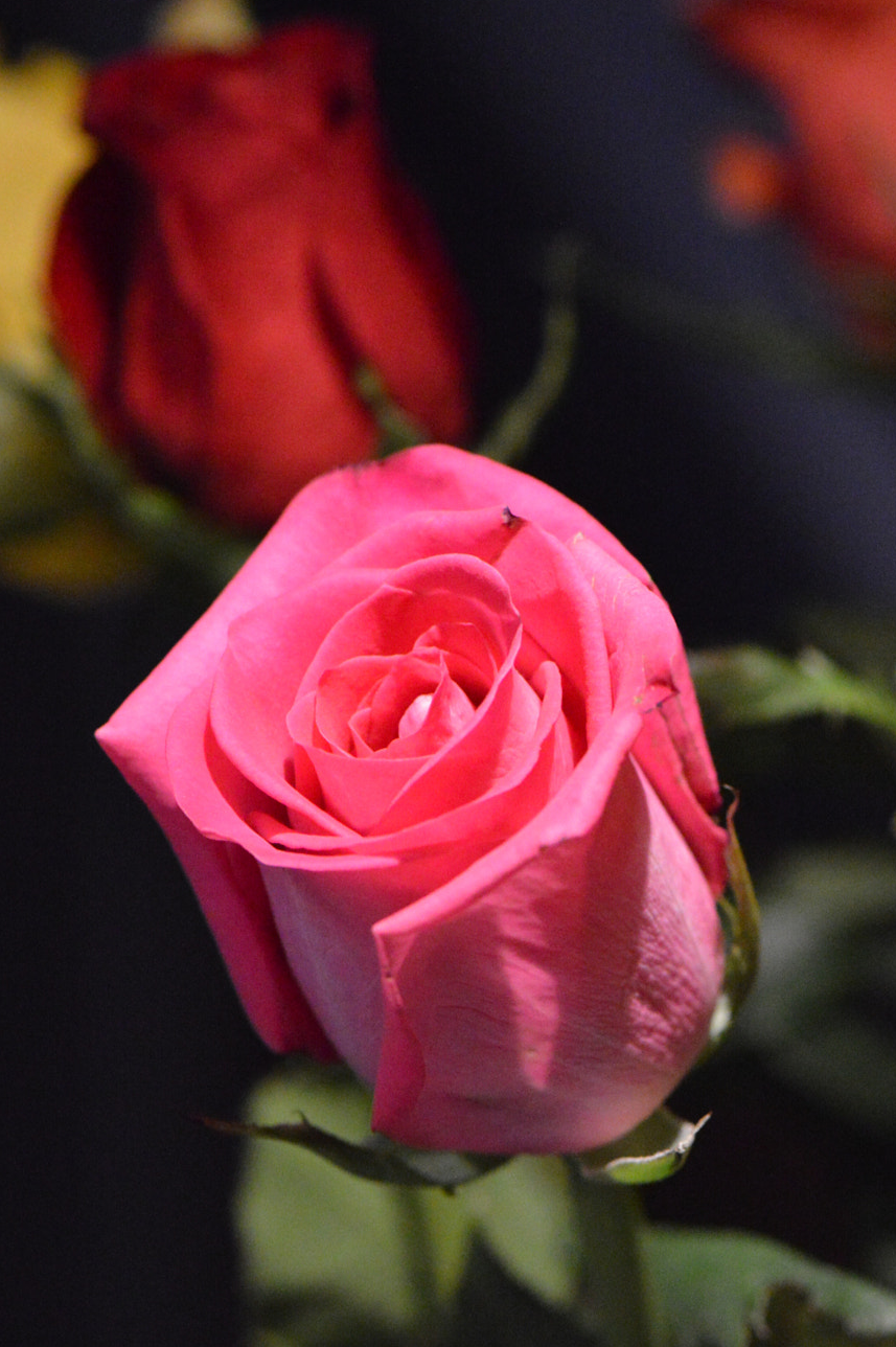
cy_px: 729
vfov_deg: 10.5
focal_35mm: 196
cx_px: 454
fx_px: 7312
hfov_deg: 7.0
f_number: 5.6
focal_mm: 105
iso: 6400
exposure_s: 1/80
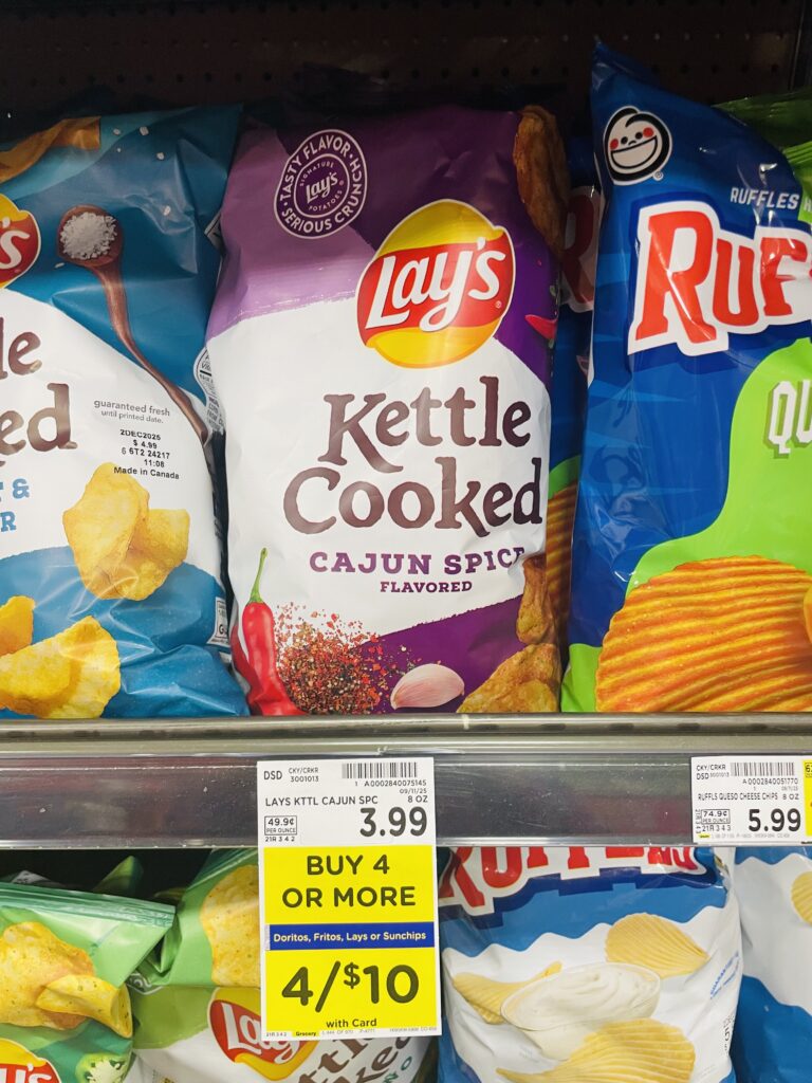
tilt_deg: -27.1
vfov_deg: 67.3
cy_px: 542
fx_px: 813
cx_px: 406
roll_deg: +2.0
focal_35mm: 26
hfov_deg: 53.1
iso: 125
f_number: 1.6
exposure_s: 1/60
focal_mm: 4.2
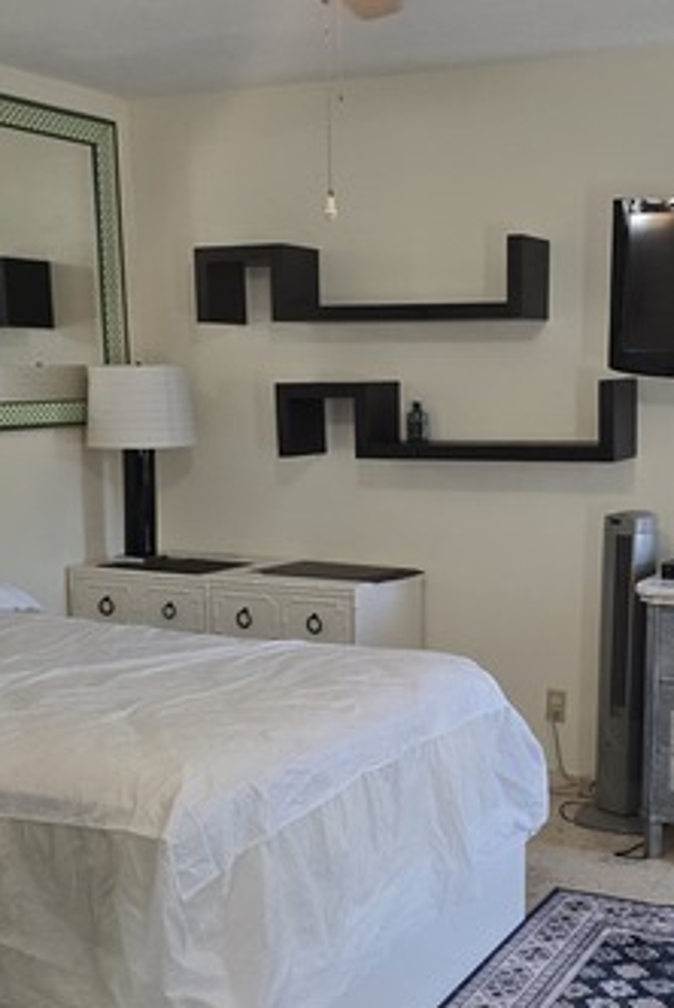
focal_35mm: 48
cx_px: 445
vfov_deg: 40.9
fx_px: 1345
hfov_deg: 28.0
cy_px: 613
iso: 200
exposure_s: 1/180
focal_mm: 6.3
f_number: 1.7
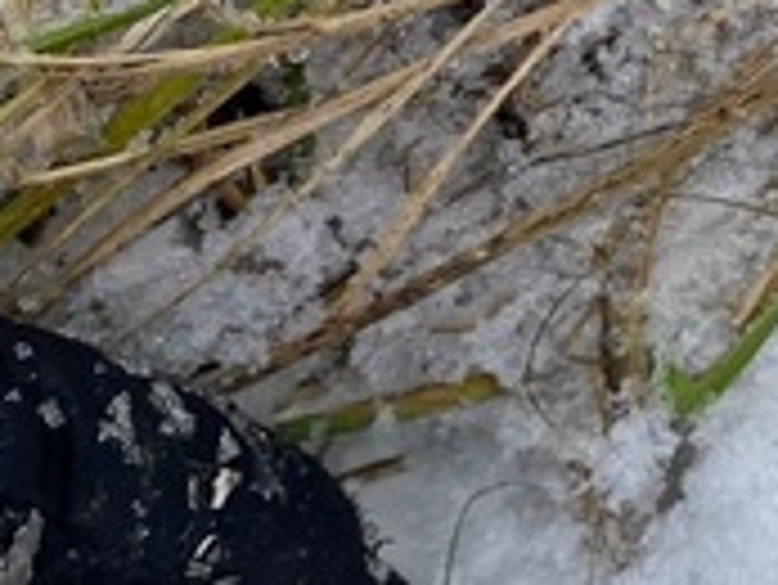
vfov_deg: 11.9
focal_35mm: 120
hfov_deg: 15.0
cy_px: -274
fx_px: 2699
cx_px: 1232
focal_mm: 4.25
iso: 50
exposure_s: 1/121
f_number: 1.8
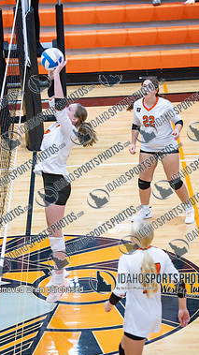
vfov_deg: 12.8
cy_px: 187
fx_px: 1577
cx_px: 87
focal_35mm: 168
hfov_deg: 7.2
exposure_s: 1/800
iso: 5000
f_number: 3.2
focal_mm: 135
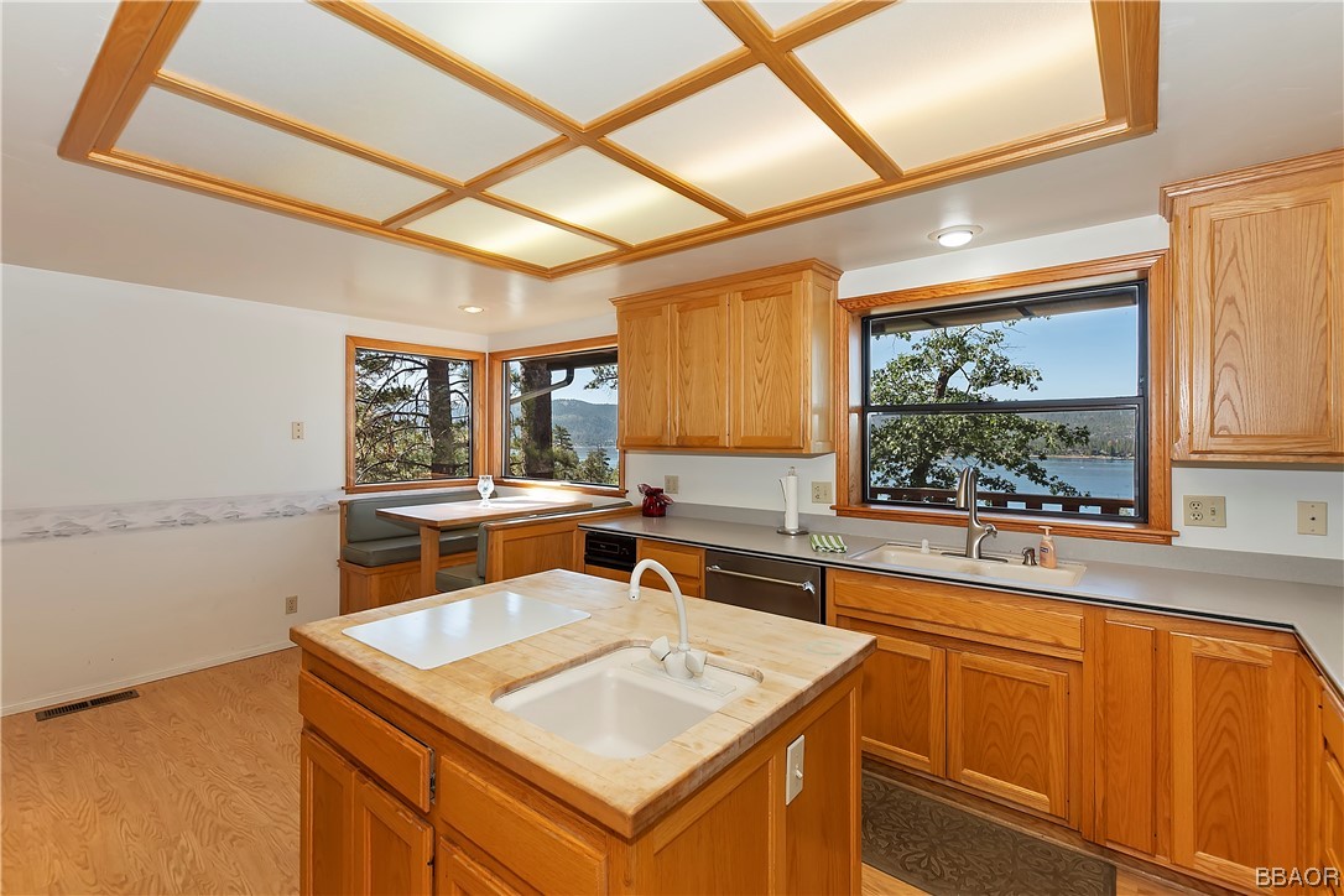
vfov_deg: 77.3
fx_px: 560
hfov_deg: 100.4
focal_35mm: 15
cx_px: 672
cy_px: 448
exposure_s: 1/30
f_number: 8
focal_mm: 10
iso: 125
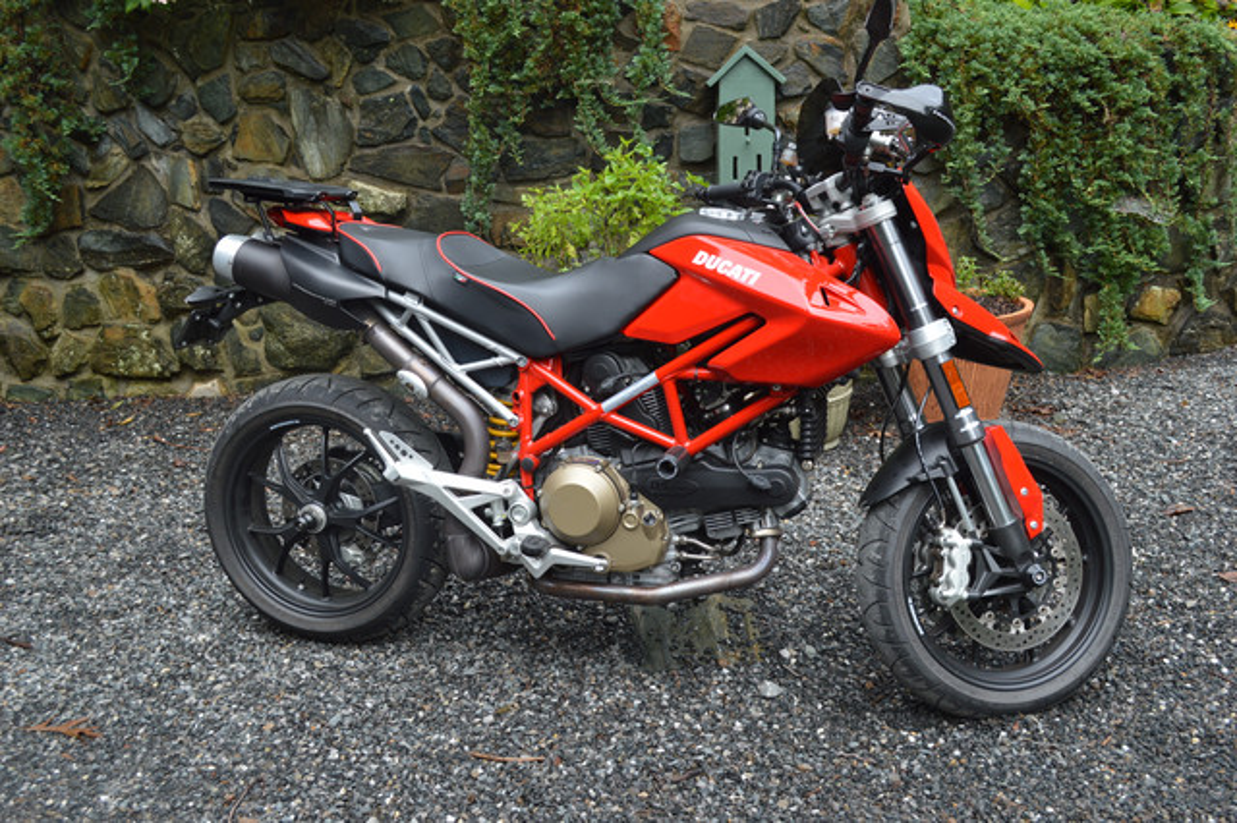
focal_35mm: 36
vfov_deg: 36.8
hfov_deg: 53.2
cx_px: 618
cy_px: 412
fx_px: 1236
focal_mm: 24
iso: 220
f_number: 5.6
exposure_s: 1/125
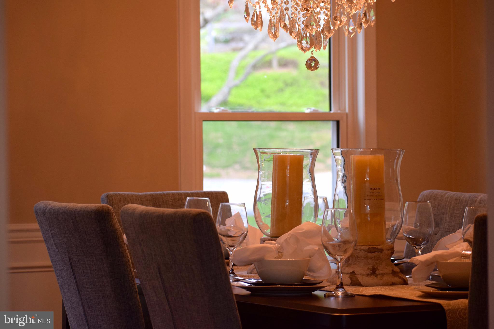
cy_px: 164
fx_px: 1749
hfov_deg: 16.1
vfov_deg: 10.8
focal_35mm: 128
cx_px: 247
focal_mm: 85
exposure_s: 1/125
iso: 800
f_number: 4.8
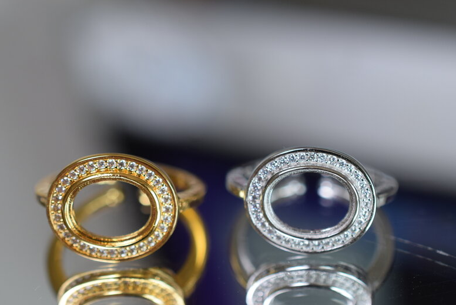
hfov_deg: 27.3
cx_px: 215
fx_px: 938
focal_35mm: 74
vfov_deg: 18.4
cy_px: 187
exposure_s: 1/125
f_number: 5.6
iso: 400
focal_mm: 40
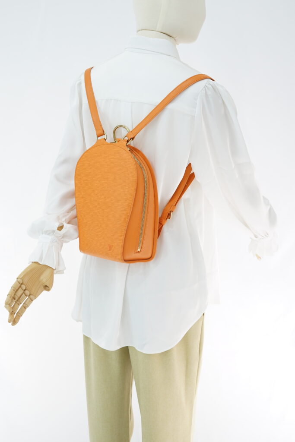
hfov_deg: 27.0
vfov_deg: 39.6
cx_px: 148
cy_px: 221
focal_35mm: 50
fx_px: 614
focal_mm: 50
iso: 640
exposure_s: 1/10
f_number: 6.3
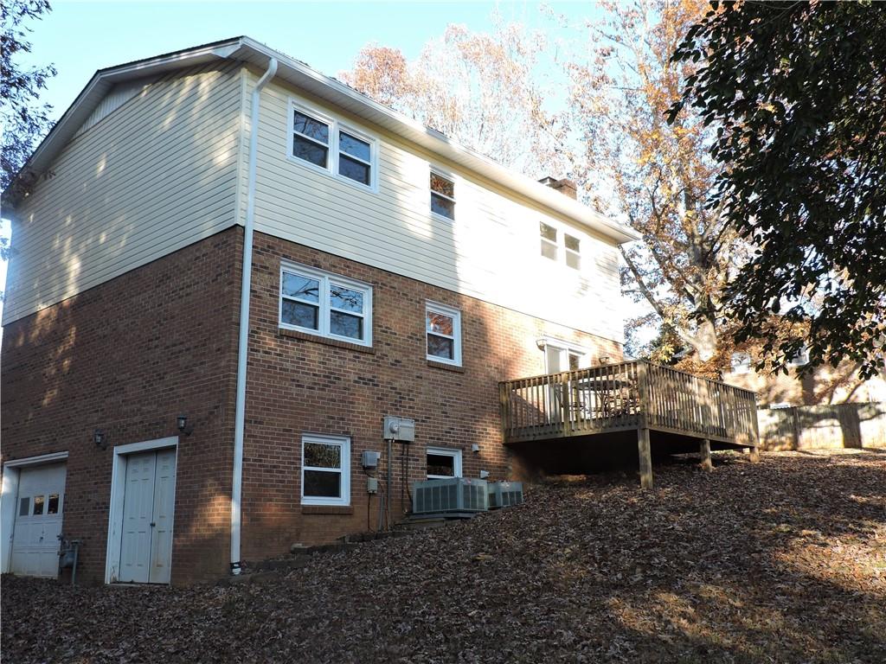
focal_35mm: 33
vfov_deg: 42.9
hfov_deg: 55.4
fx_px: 845
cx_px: 443
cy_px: 332
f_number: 3.2
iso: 100
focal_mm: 5.9
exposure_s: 1/160
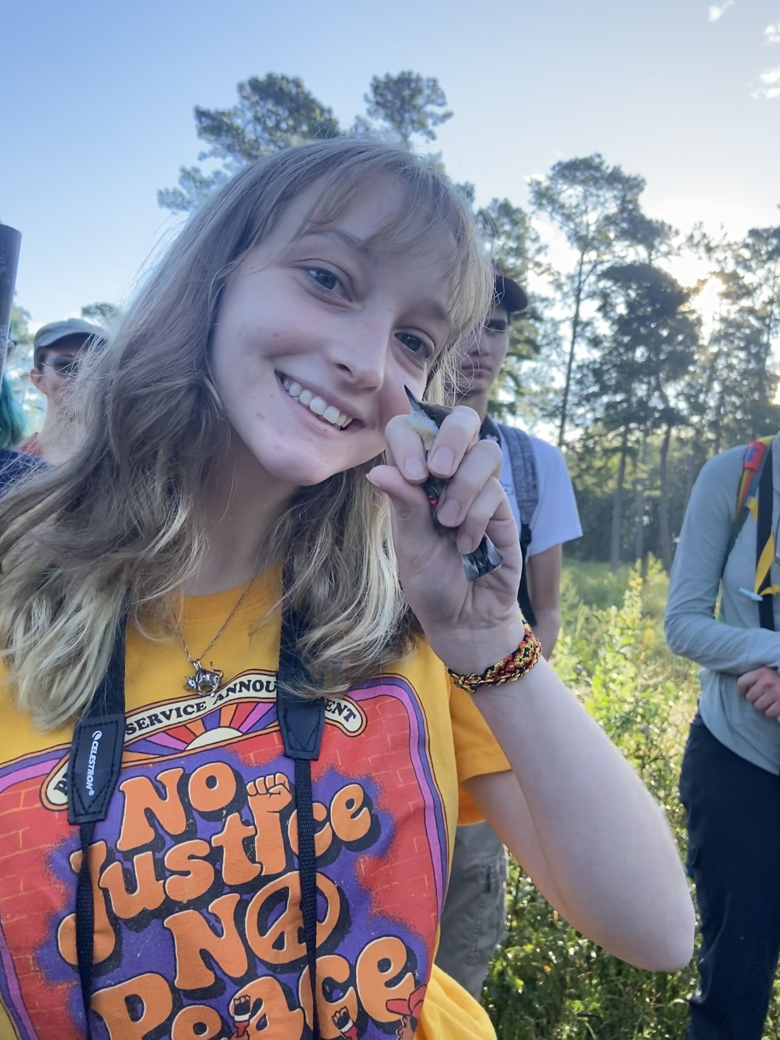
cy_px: 520
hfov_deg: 53.1
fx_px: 781
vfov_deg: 67.3
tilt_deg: +2.1
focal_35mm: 26
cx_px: 390
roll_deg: -4.1
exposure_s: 1/446
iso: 32
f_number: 1.8
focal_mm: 4.25
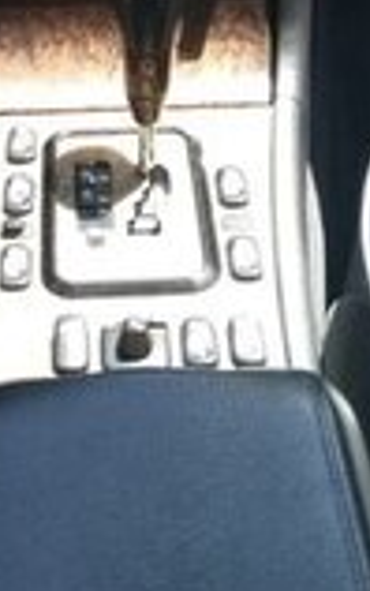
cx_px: 123
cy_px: -318
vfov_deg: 23.1
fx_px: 1127
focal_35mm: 70
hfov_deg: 18.6
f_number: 2
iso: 100
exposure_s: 1/118
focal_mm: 3.57
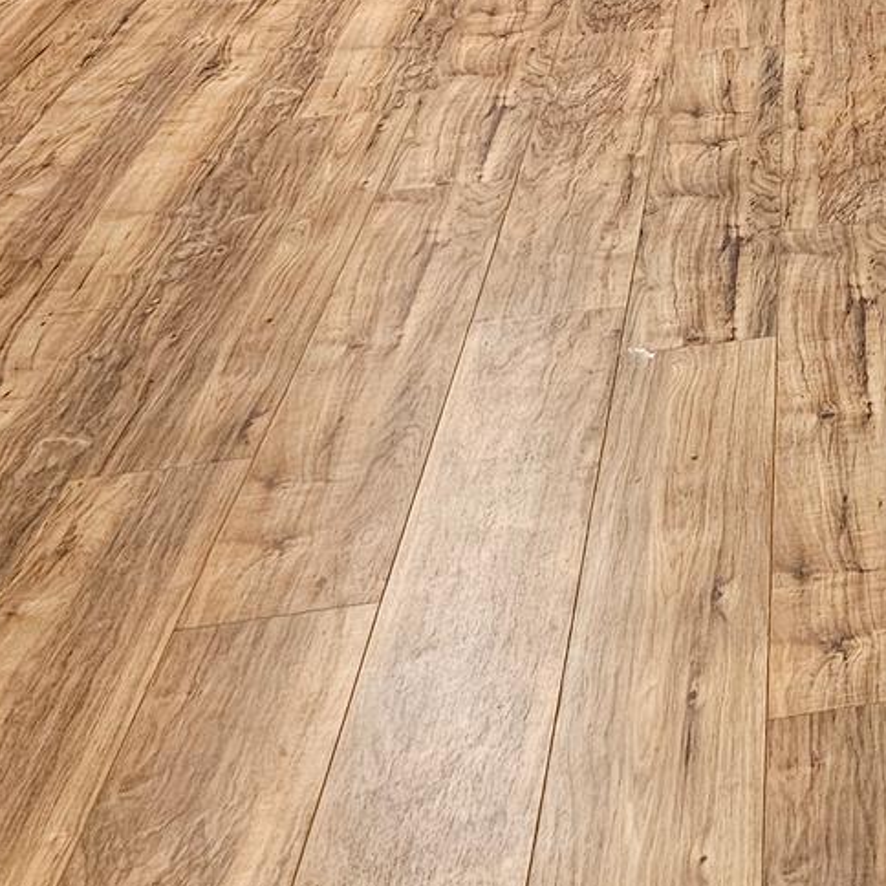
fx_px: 2490
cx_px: 1507
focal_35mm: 86
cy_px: -304
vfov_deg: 18.6
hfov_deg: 17.2
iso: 640
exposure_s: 1/60
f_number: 1.7
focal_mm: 6.3
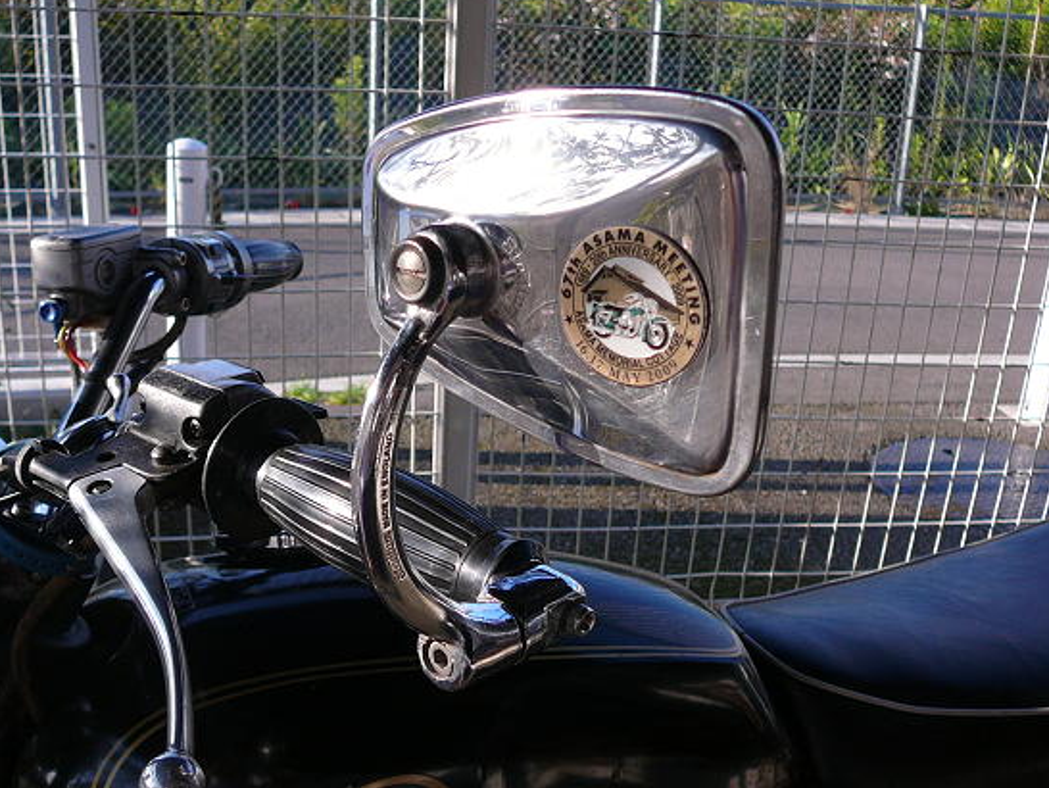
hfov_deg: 45.8
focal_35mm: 41
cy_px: 450
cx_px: 515
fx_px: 1243
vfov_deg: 35.1
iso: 80
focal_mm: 5.2
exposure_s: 1/320
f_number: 2.8
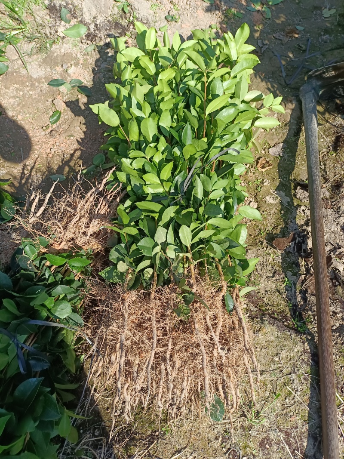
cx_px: 172
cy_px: 230
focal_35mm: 25
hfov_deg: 54.9
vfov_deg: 69.4
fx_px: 331
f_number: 1.79
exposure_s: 1/437
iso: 100
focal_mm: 4.71
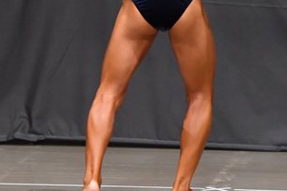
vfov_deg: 2.4
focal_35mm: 563
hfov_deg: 3.7
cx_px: 138
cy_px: -1
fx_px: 4484
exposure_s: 1/400
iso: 6400
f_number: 5.6
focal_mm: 150
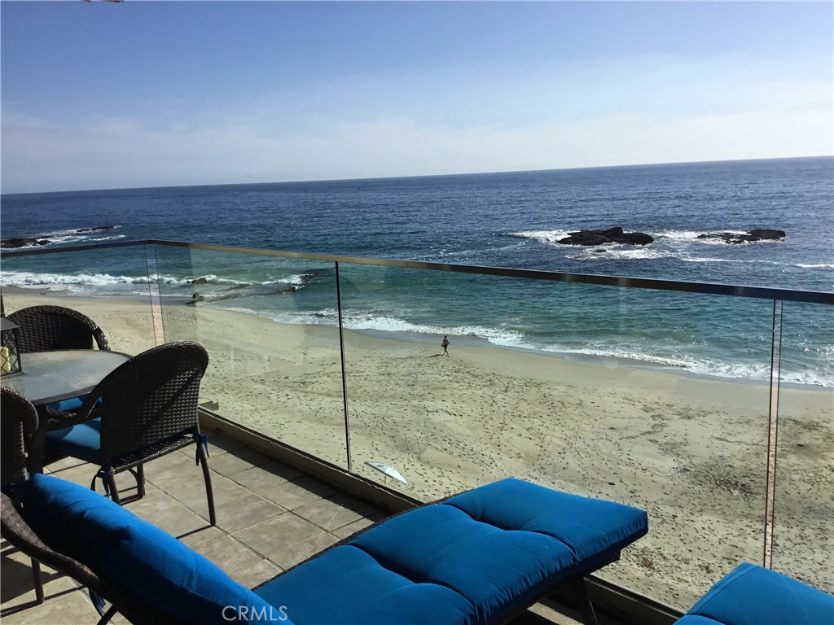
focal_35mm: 31
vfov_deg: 45.4
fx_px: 747
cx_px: 417
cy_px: 312
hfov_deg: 58.4
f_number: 2.4
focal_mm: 3.3
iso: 25
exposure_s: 1/2915
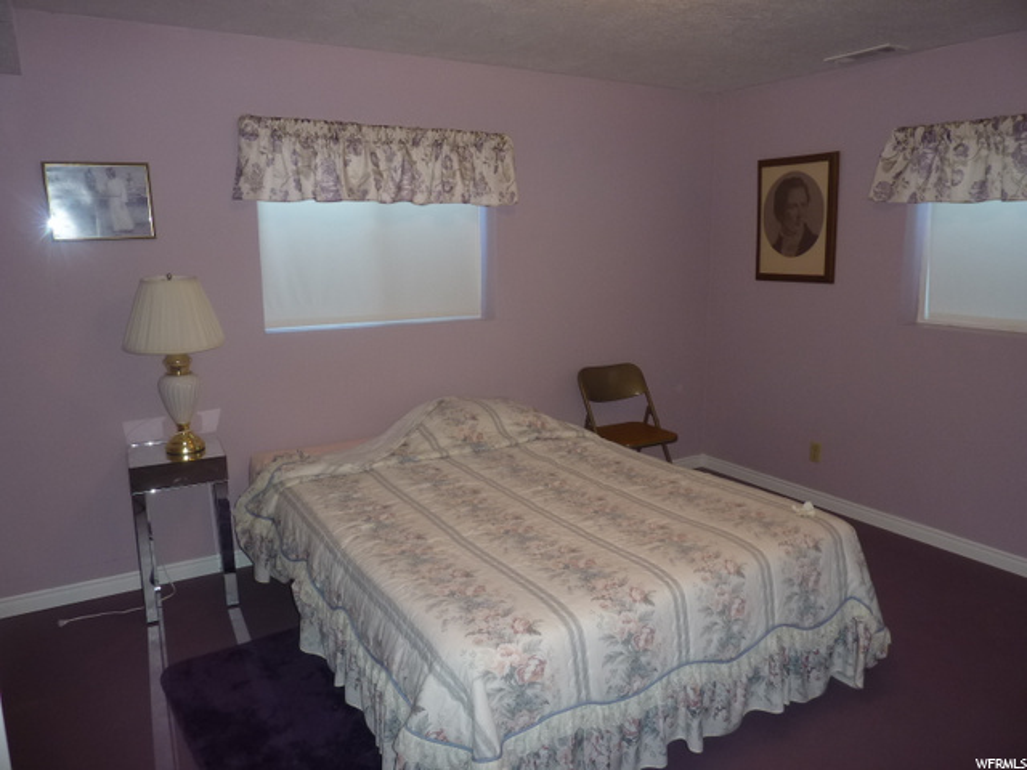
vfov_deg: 54.9
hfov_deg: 69.4
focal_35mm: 25
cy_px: 385
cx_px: 514
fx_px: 742
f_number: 3.3
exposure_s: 1/30
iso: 160
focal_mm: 4.1
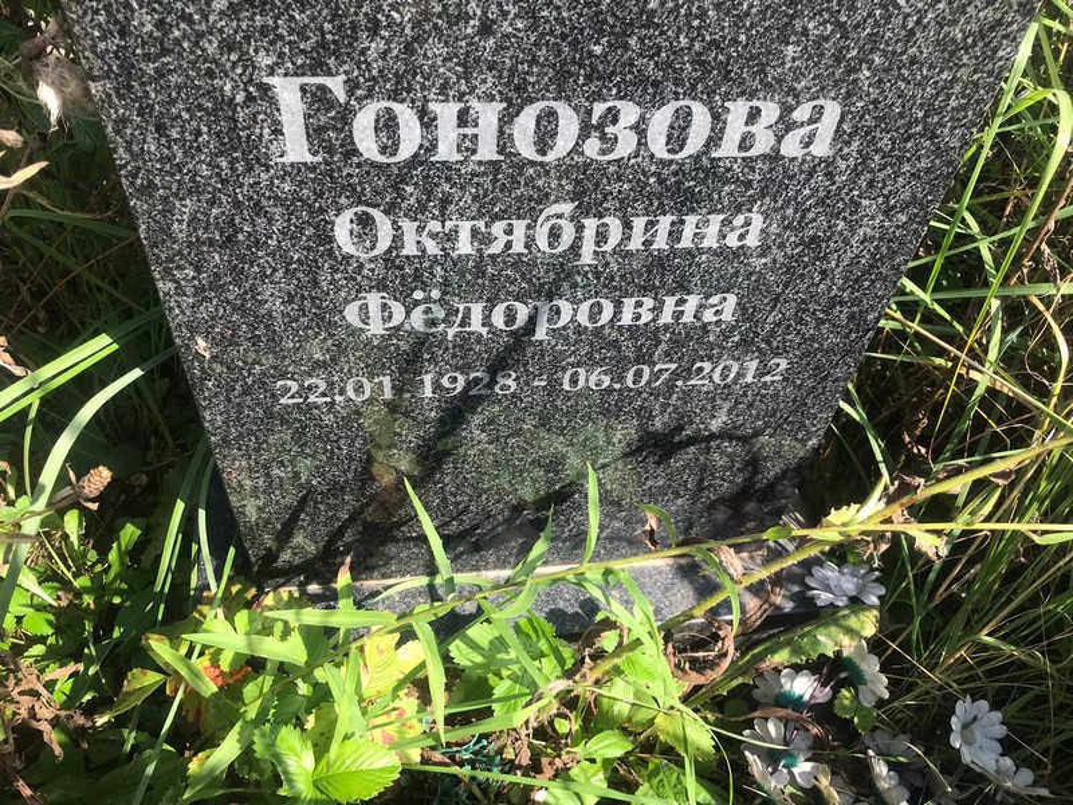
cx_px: 536
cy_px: 402
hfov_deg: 63.4
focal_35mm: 28
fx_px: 868
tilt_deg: -50.2
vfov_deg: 49.7
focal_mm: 3.99
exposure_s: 1/714
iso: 20
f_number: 1.8
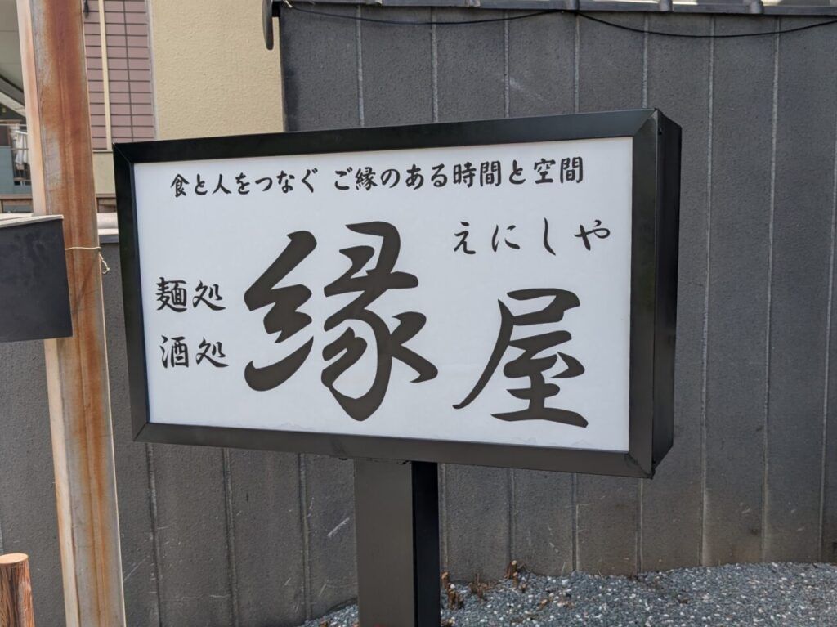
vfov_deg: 56.8
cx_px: 418
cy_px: 314
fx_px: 580
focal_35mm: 24
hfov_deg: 71.6
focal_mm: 6.9
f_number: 1.68
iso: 20
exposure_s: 1/368
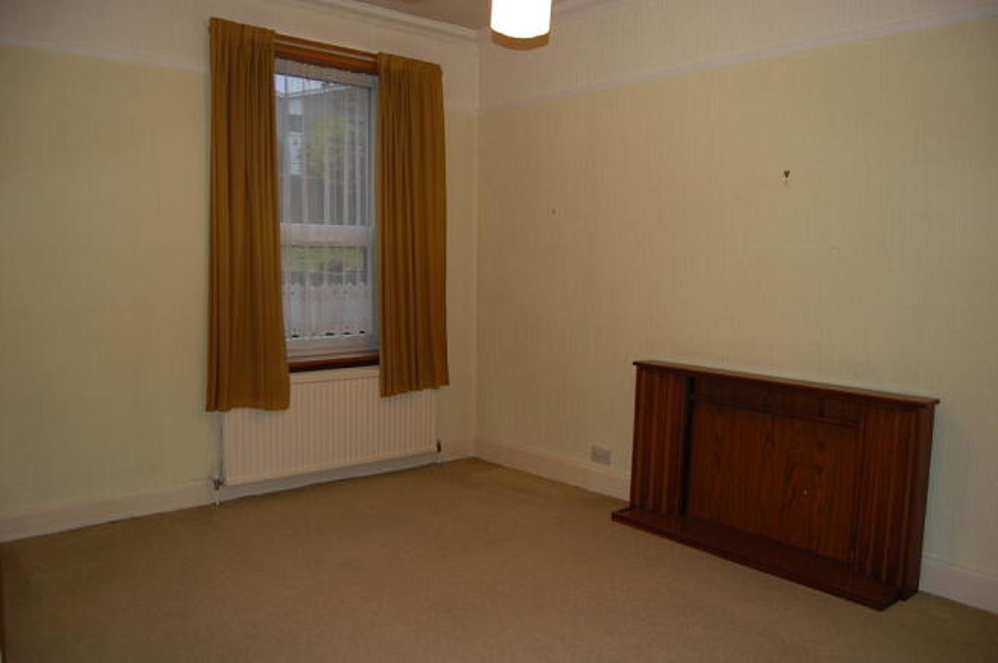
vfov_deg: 47.8
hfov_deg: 67.4
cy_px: 332
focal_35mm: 27
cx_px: 499
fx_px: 748
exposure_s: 1/60
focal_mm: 18
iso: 400
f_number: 3.5
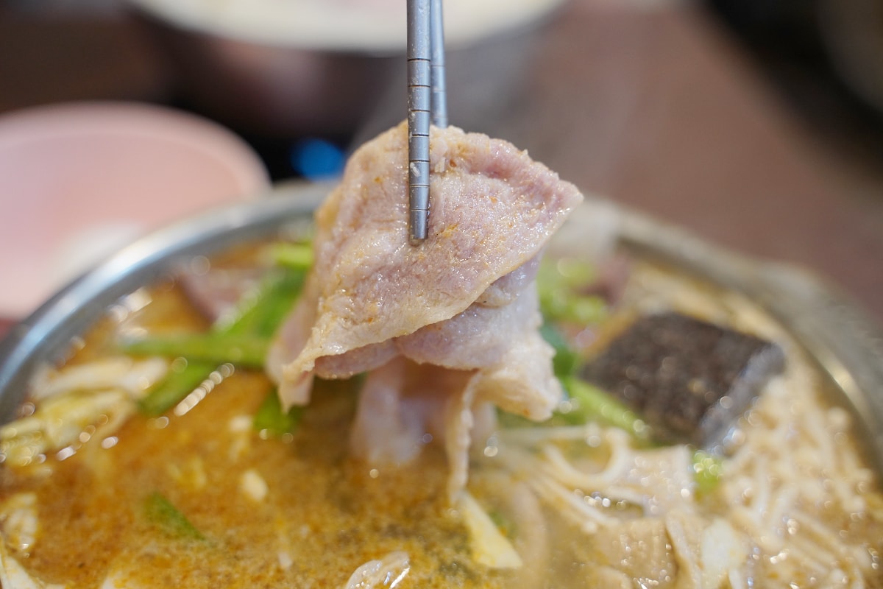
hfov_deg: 46.4
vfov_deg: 31.9
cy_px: 294
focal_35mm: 42
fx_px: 1030
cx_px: 442
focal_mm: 42
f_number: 3.5
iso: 1600
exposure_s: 1/60
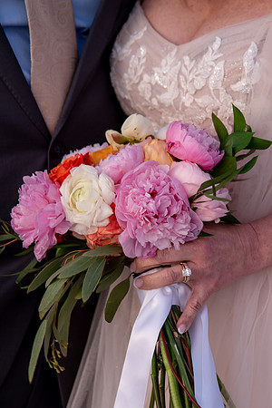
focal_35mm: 128
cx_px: 196
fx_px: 1452
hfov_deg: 10.7
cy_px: 209
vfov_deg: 16.0
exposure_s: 1/125
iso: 200
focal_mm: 82
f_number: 4
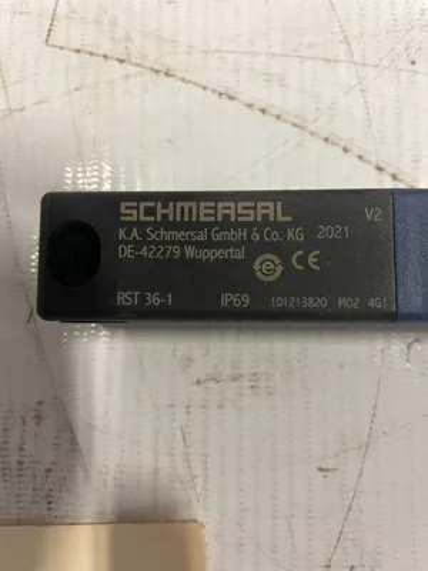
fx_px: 429
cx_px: 214
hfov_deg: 53.1
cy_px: 286
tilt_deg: -85.2
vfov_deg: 67.3
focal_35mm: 26
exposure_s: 1/60
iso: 200
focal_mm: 4.2
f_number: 1.6
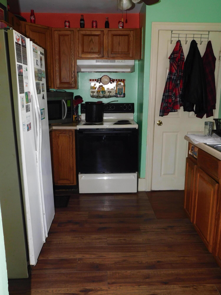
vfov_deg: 60.0
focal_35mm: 30
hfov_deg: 46.8
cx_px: 110
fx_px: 255
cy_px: 148
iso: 200
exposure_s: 1/30
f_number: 3.2
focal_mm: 5.3
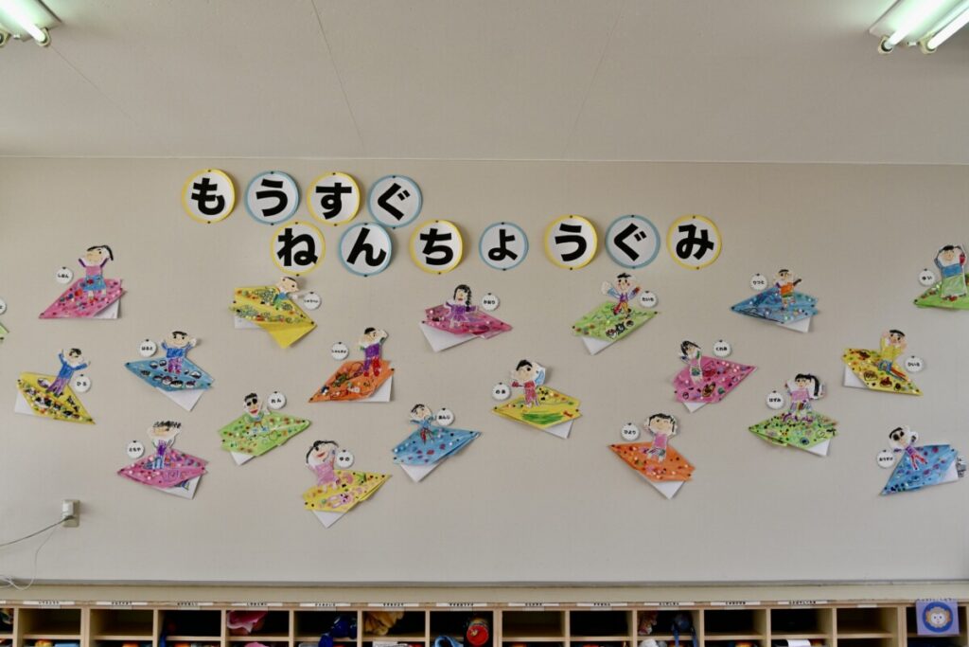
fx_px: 969
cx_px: 484
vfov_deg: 36.9
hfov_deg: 53.1
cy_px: 324
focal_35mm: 36
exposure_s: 1/250
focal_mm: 24
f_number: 4
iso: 320
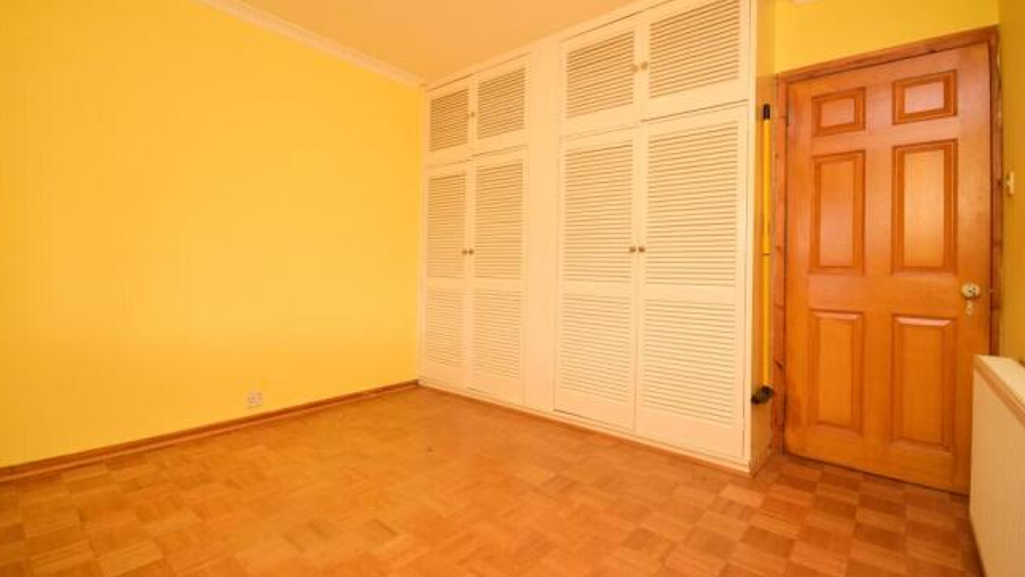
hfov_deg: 99.4
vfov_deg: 67.0
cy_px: 269
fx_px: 435
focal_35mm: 16
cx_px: 505
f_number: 8
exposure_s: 1/60
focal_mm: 10
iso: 800
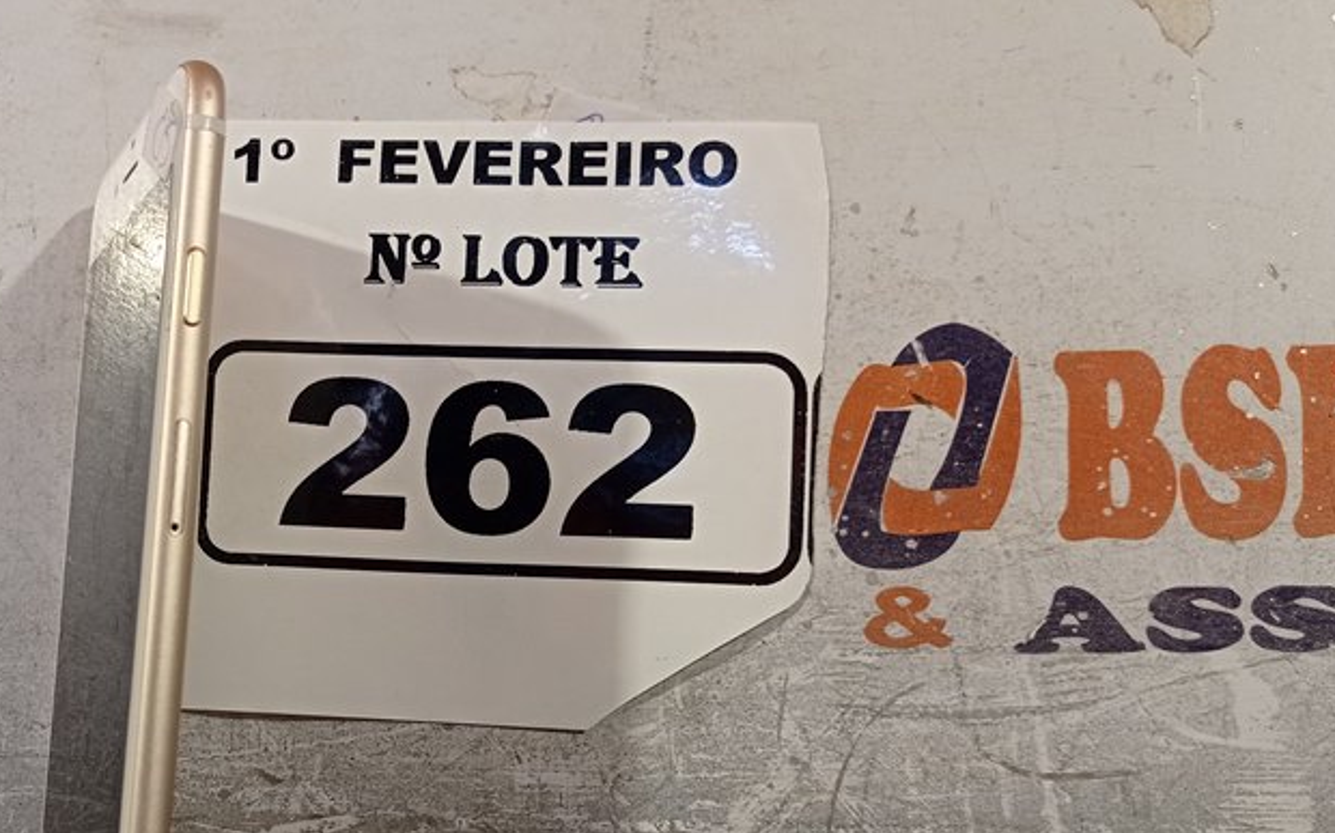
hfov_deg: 40.2
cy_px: 596
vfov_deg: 26.1
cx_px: 381
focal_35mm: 49
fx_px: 1782
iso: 131
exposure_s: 1/120
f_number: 1.79
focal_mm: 4.7
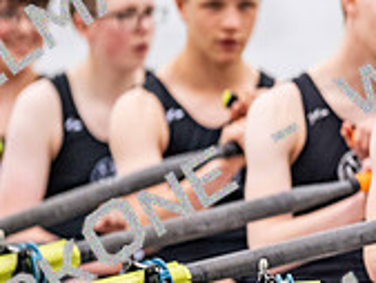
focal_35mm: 1984
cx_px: 610
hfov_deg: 1.0
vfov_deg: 0.8
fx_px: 21566
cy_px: 121
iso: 1100
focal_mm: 600
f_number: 4
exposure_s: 1/2500
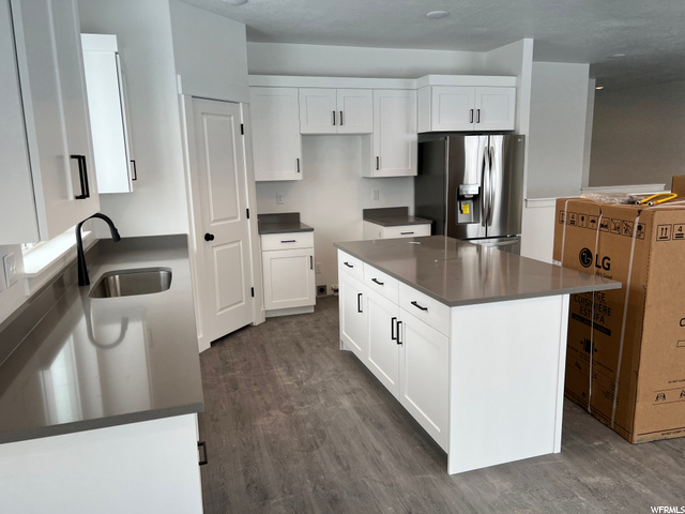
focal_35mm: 26
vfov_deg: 53.1
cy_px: 257
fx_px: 515
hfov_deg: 67.3
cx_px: 342
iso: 50
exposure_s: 1/476
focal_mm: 5.7
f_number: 1.5
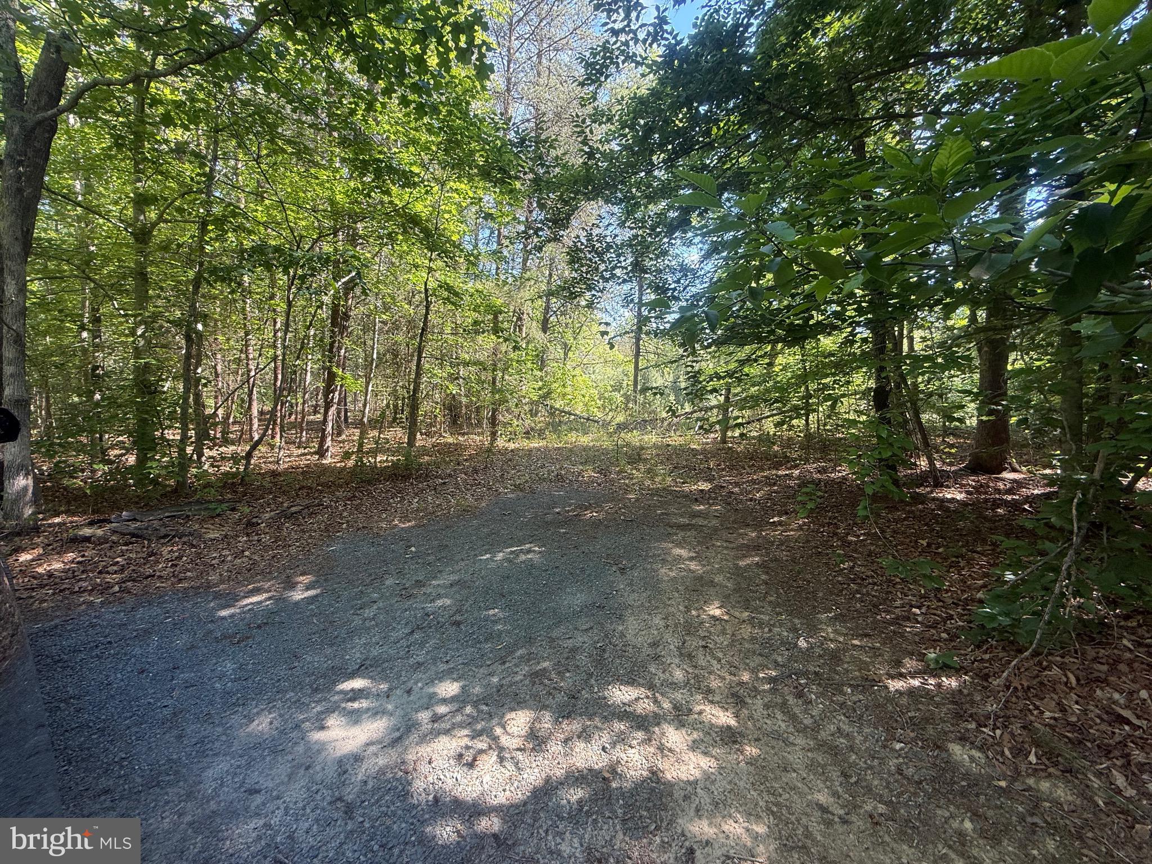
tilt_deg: -3.2
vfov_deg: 85.7
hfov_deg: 102.1
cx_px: 576
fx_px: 466
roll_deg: -1.9
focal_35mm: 14
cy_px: 432
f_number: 2.2
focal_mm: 2.22
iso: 64
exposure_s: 1/132
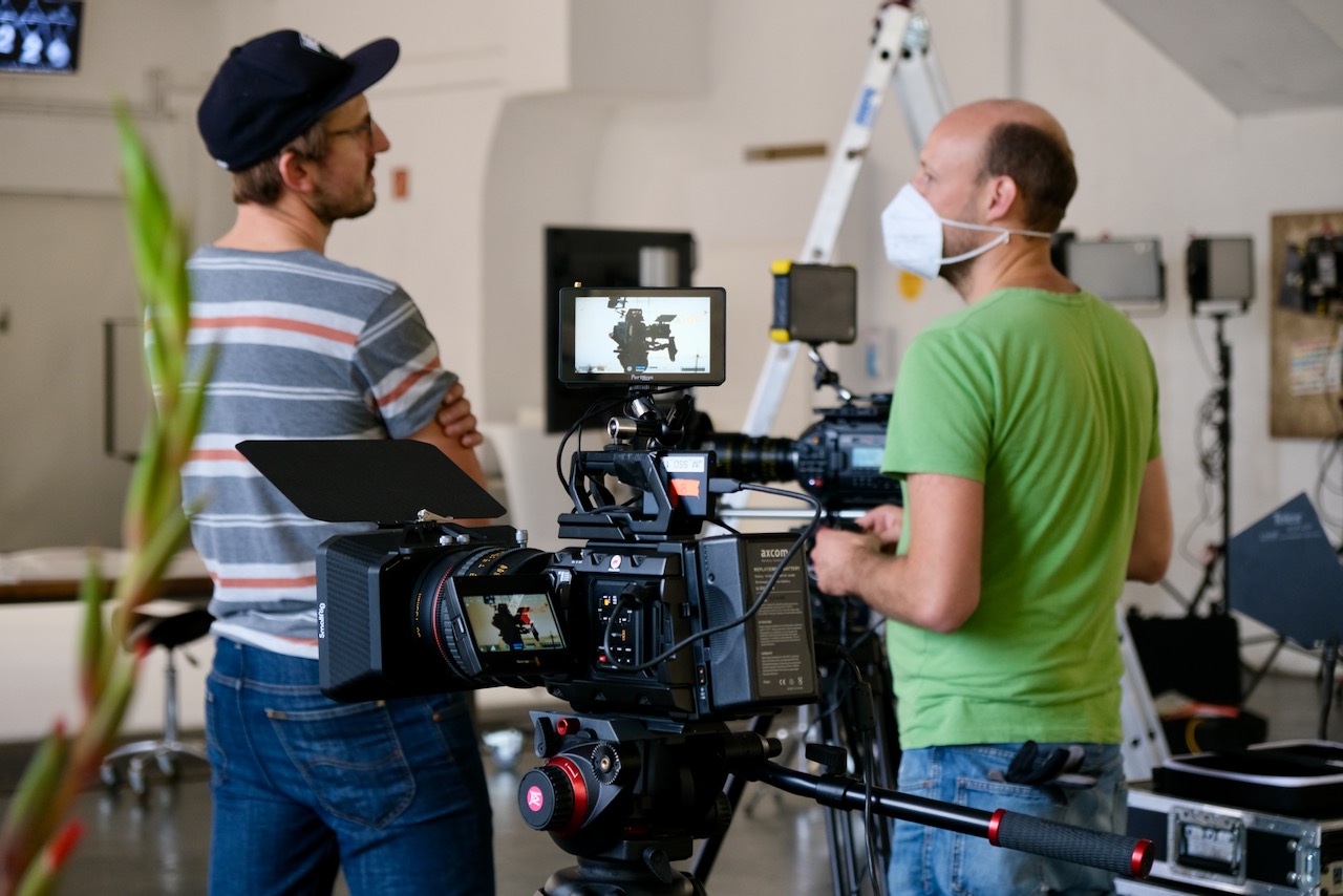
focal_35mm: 83
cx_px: 672
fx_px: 3097
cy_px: 448
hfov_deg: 24.5
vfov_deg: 16.5
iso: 800
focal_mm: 55
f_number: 4
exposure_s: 1/70
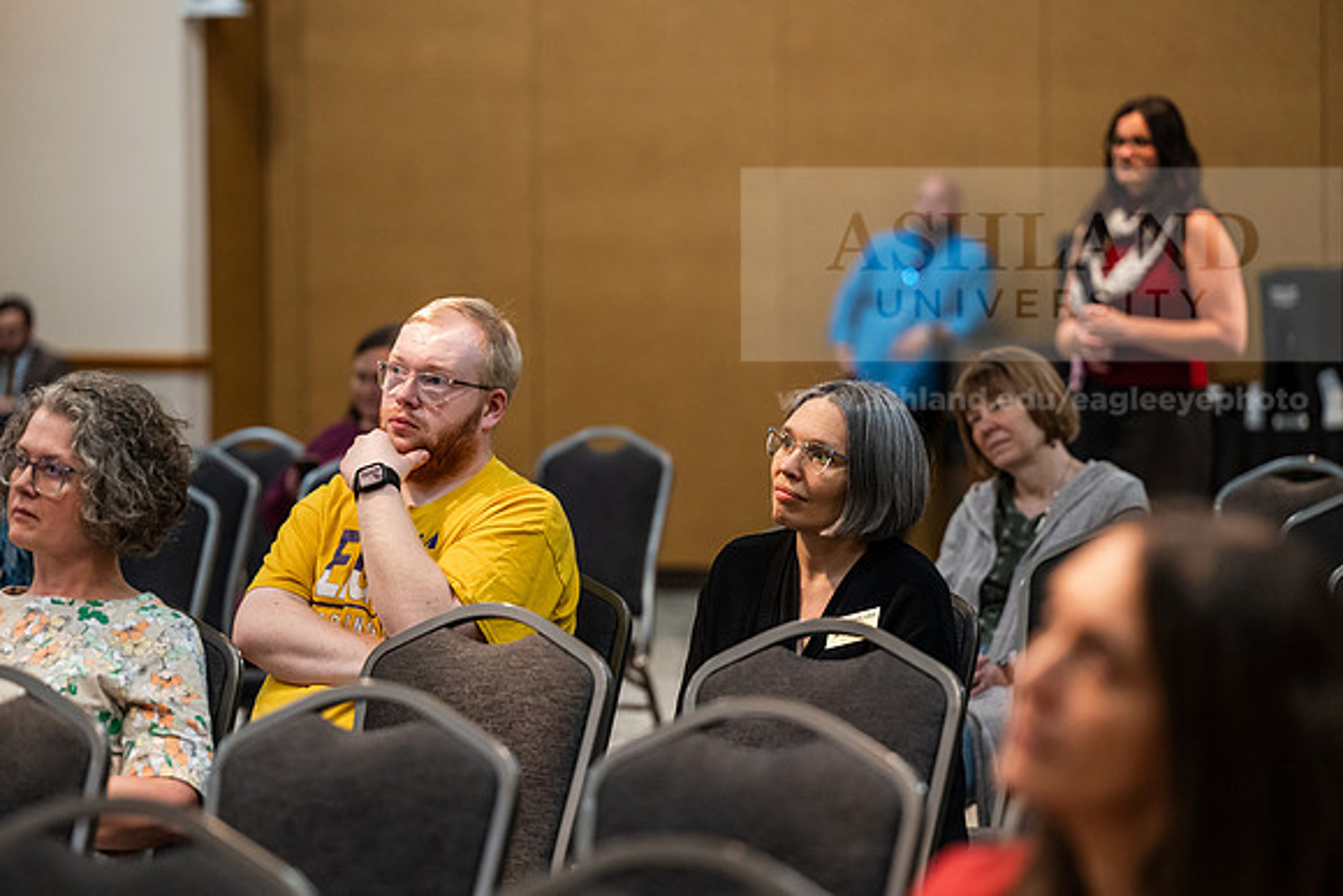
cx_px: 672
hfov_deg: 16.4
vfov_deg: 11.0
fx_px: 4664
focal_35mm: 125
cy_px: 448
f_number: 3.2
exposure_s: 1/160
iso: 2000
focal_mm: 125
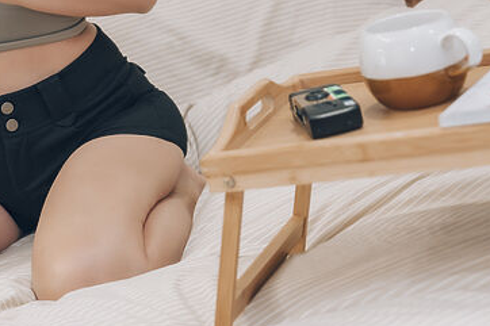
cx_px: 5
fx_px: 1619
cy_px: -40
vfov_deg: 11.3
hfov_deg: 16.9
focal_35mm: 119
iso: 800
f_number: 2.8
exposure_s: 1/125
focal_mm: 49
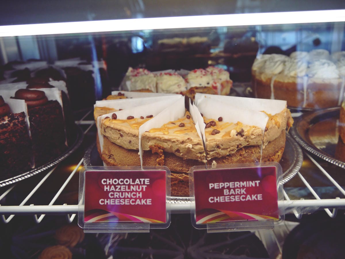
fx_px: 279
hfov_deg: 63.4
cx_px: 172
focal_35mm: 28
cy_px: 130
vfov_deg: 49.7
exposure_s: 1/80
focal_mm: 14
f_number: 3.5
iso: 160
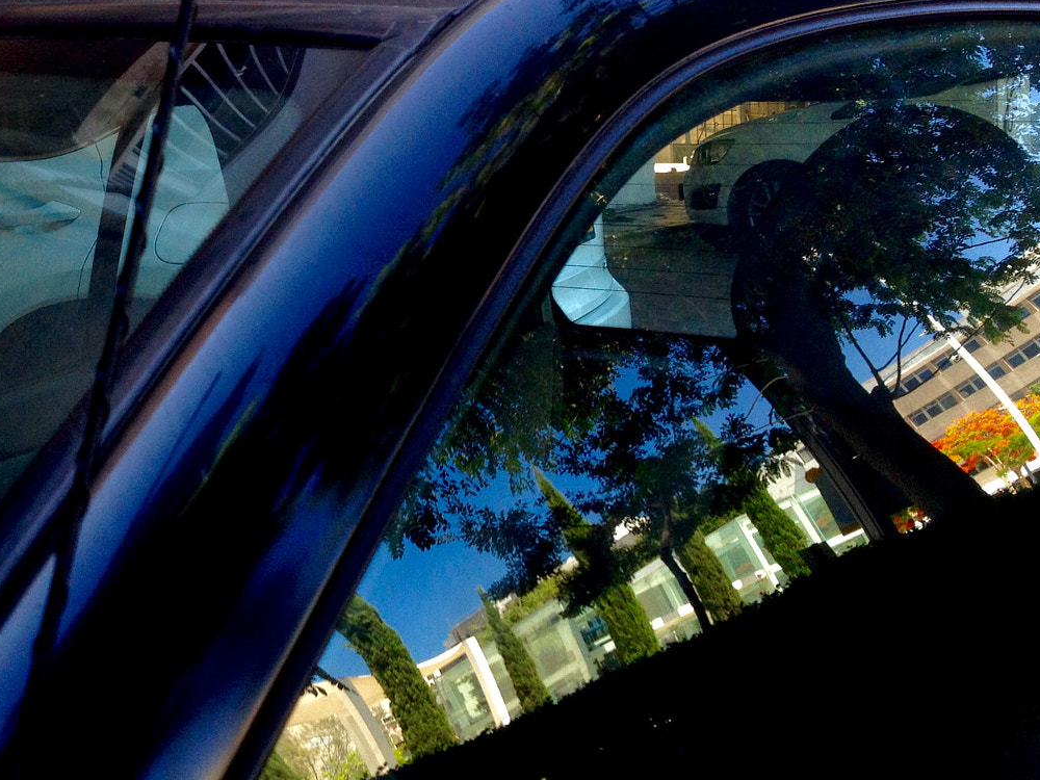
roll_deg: +2.7
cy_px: 173
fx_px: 1682
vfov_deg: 25.7
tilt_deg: -9.5
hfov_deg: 33.6
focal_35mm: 56
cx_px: 253
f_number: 2.4
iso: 50
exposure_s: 1/133
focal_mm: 4.28
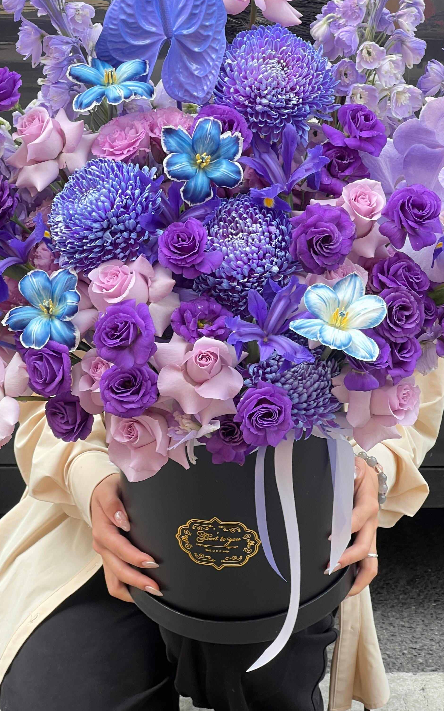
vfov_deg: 19.1
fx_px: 2110
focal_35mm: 109
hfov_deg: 12.0
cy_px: 253
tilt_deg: -19.9
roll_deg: +1.2
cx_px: 195
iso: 32
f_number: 2.8
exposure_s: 1/99
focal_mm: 9
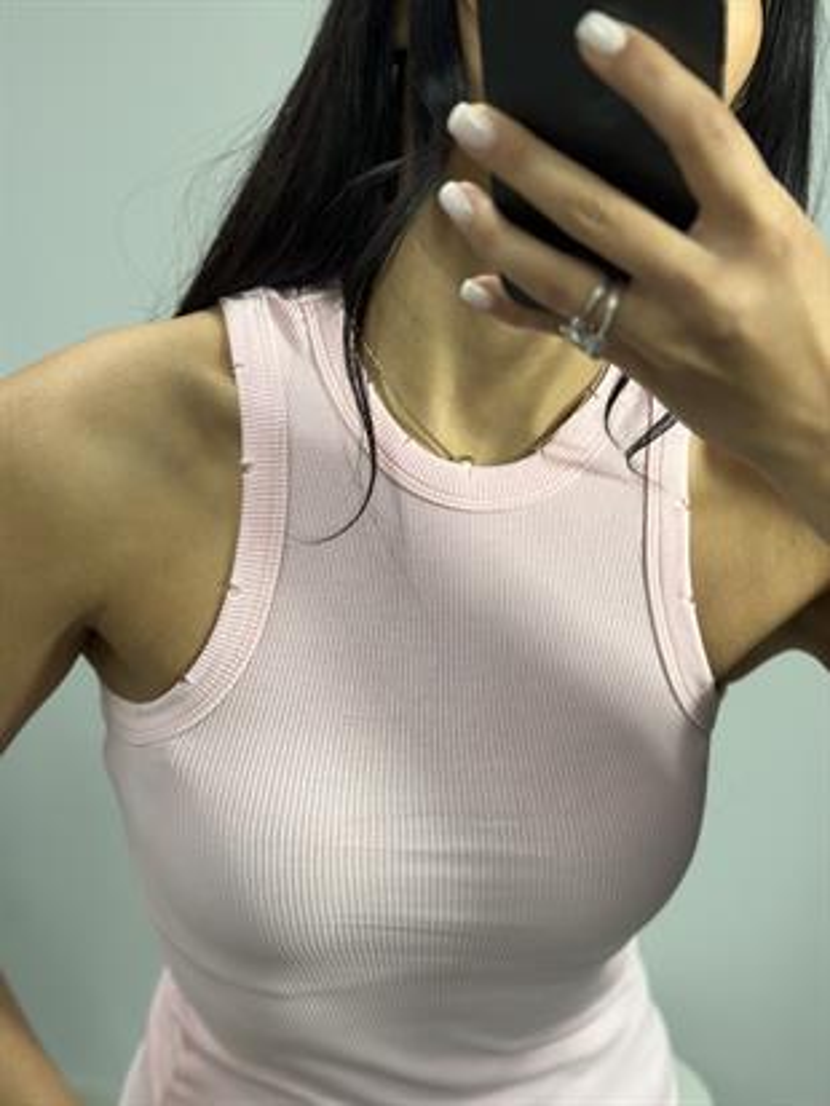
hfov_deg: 30.3
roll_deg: -2.7
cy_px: 553
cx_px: 415
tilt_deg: -39.6
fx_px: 1534
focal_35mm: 48
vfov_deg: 39.6
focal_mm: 6.86
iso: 125
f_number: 1.78
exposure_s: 1/100
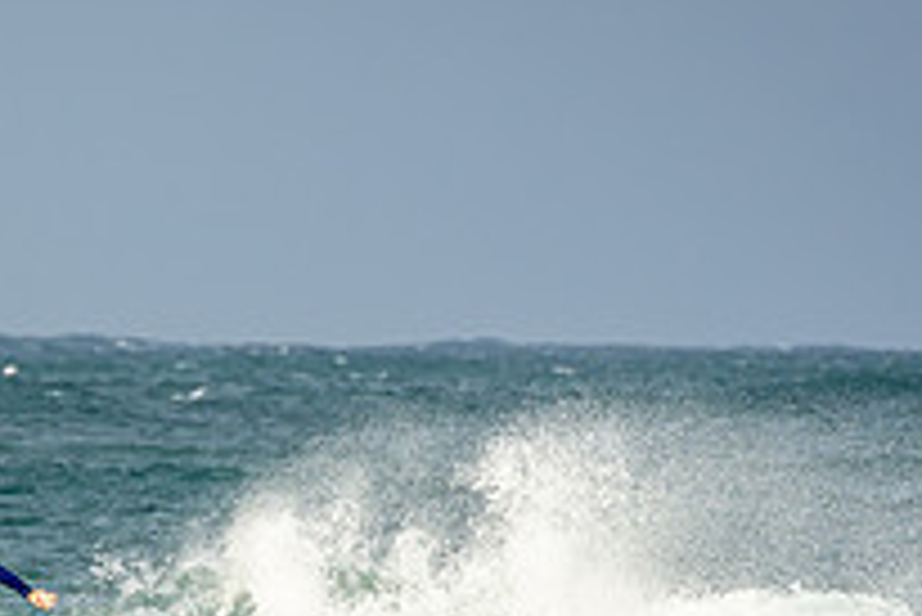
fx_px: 21758
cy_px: 713
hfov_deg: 2.4
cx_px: -76
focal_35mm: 849
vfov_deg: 1.6
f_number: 5.6
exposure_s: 1/1000
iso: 200
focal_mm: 200
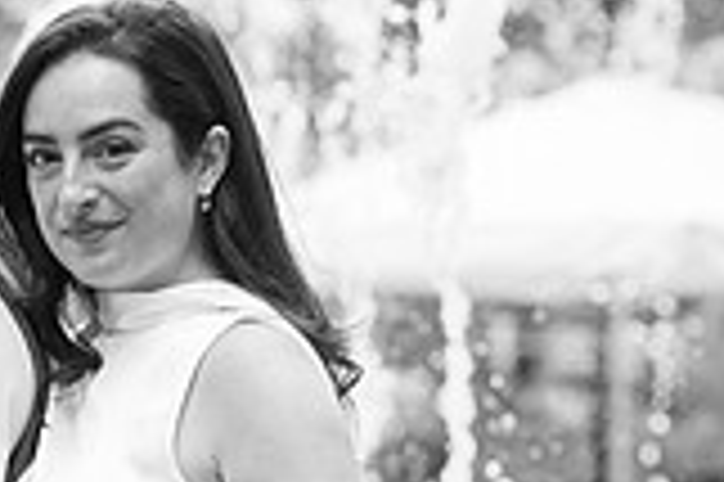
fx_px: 10568
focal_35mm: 526
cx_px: 304
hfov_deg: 3.9
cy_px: 334
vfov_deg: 2.6
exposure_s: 1/320
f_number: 5
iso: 800
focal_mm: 135
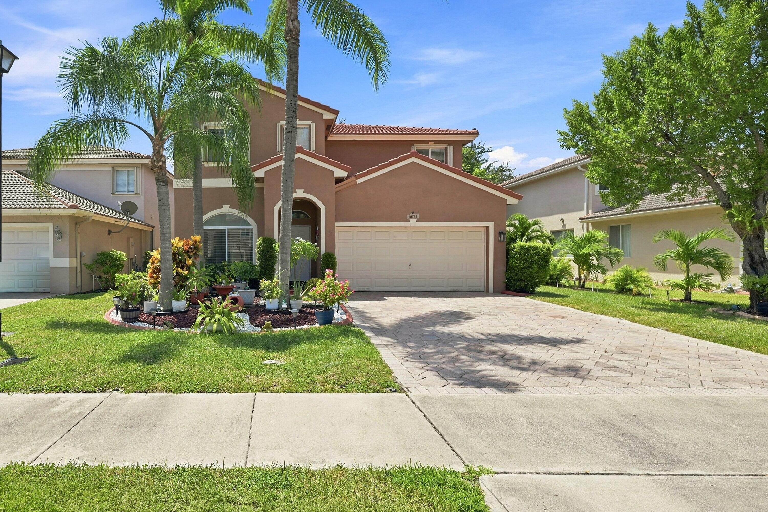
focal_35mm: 18
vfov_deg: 65.9
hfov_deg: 88.4
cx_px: 384
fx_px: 395
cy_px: 256
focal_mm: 18.5
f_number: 9
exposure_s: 1/400
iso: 100
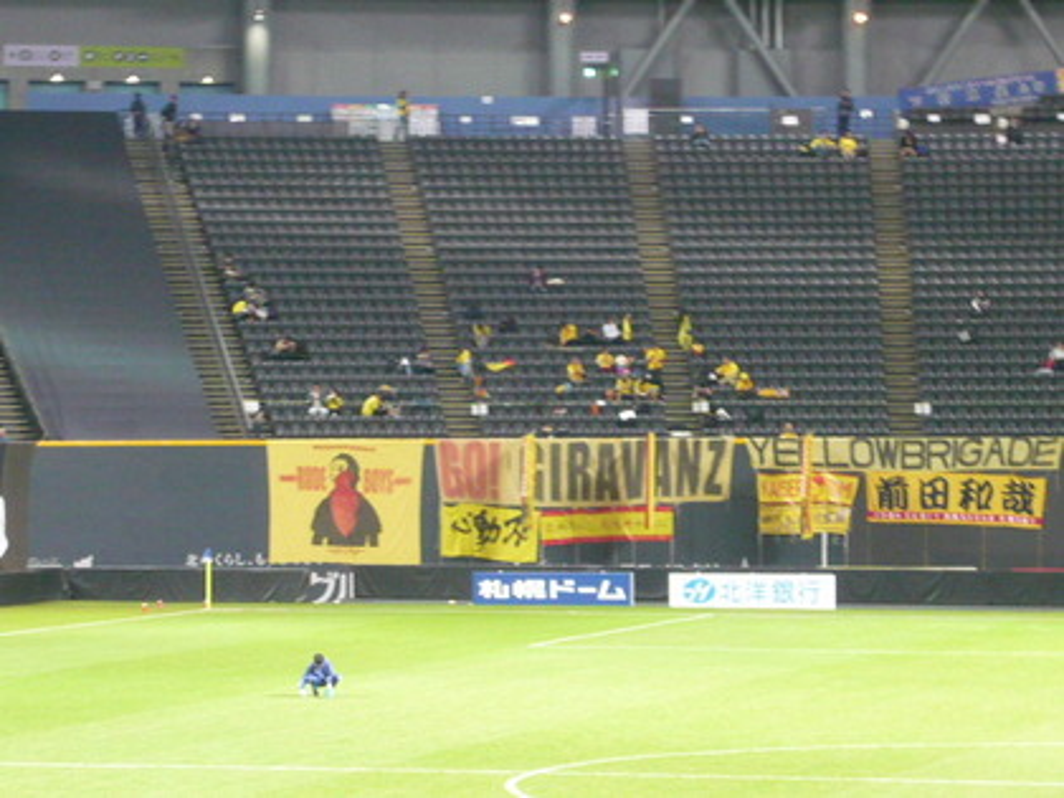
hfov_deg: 12.3
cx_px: 532
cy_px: 399
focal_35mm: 160
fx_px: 4918
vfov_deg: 9.3
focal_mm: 16.5
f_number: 5.1
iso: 400
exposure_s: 1/10
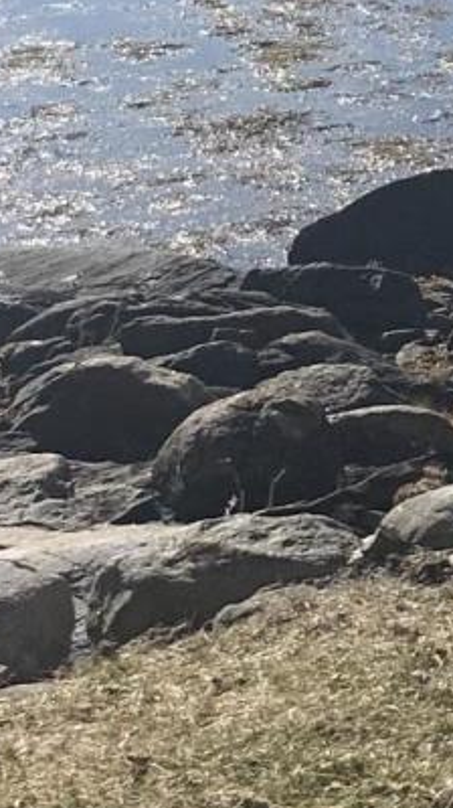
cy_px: -53
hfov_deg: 7.3
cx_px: 1462
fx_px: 3037
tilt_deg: -10.5
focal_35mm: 142
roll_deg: -3.1
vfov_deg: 14.8
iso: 25
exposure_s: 1/2681
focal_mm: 4.25
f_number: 1.8
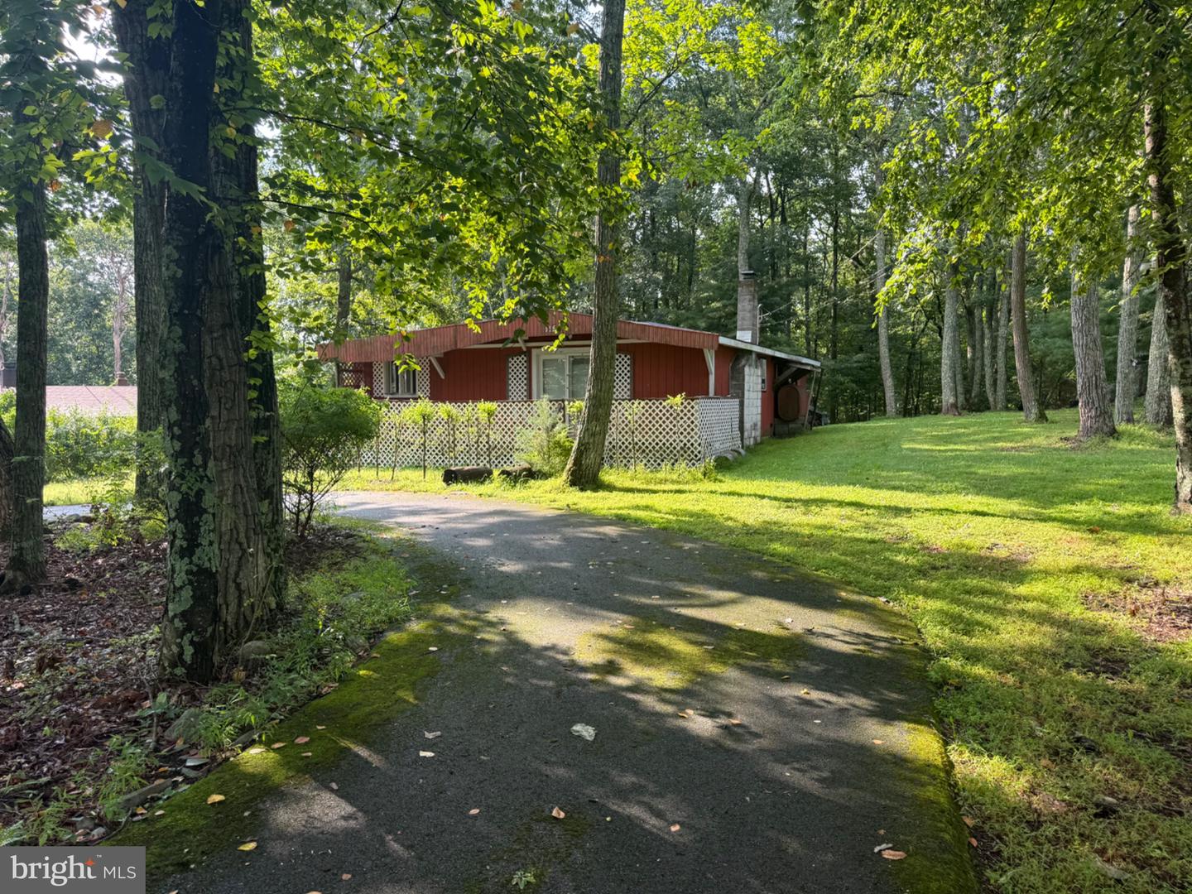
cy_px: 447
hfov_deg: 71.6
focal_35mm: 24
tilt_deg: -1.9
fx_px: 826
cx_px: 596
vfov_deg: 56.8
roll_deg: +0.3
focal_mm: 6.76
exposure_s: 1/350
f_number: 1.78
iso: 80
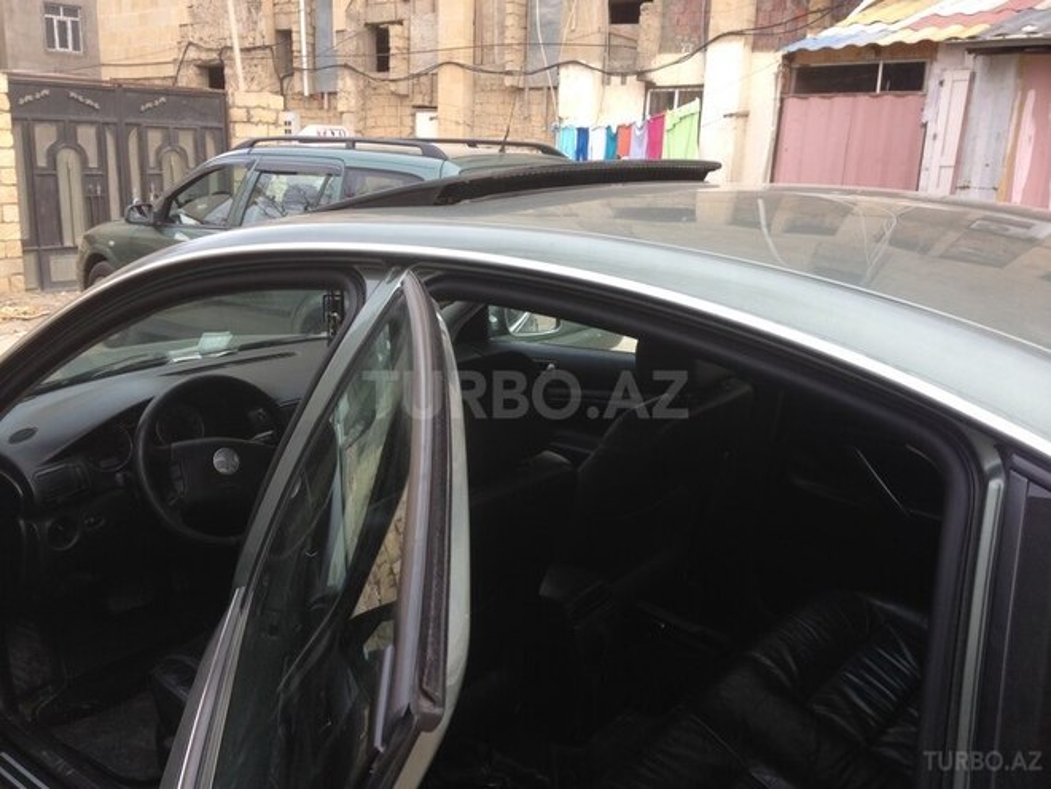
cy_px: 394
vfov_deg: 42.9
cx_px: 526
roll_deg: -2.9
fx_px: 1002
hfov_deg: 55.4
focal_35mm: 33
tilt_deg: -12.4
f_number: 2.4
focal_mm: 4.12
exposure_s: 1/274
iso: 50
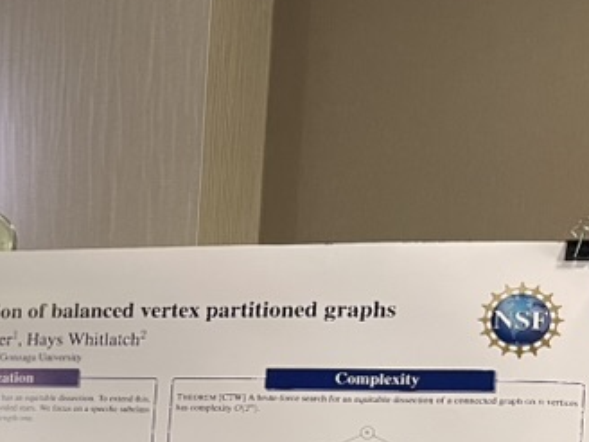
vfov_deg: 17.3
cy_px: 634
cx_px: -251
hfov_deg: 21.6
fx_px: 1327
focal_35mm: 78
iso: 320
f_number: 1.6
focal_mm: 5.1
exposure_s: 1/60
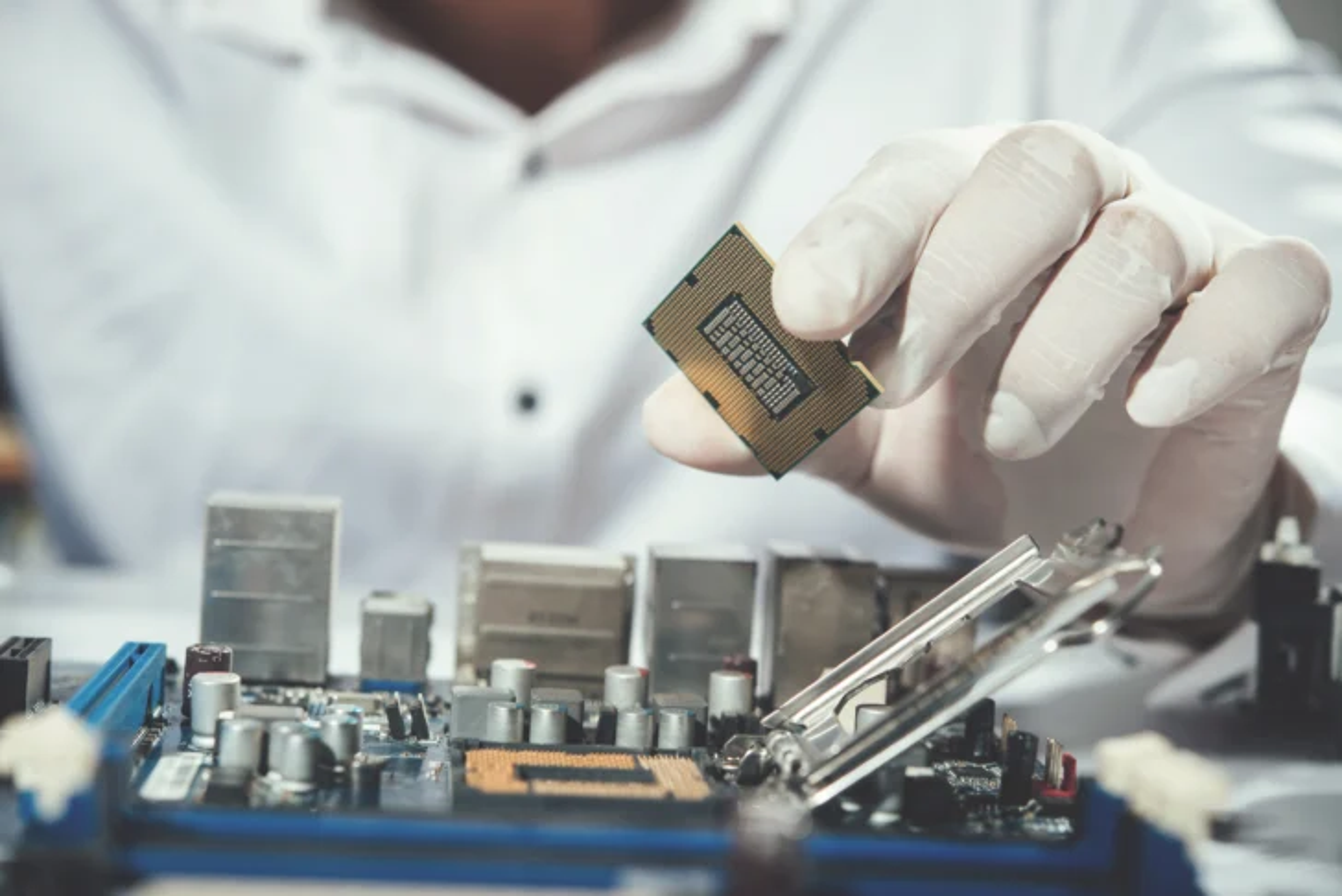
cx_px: 671
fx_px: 2237
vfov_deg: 22.6
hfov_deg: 33.4
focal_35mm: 60
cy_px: 448
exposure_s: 1/250
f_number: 5.6
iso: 100
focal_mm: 60
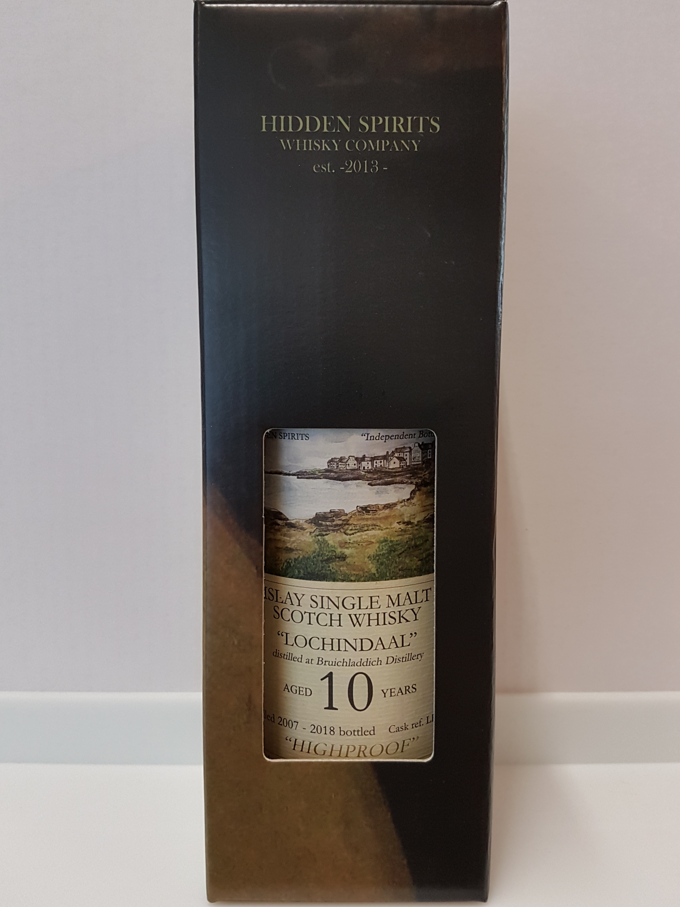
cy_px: 448
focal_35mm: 27
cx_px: 350
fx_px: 707
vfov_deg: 65.3
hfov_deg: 51.3
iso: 125
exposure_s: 1/50
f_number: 1.7
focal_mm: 4.2
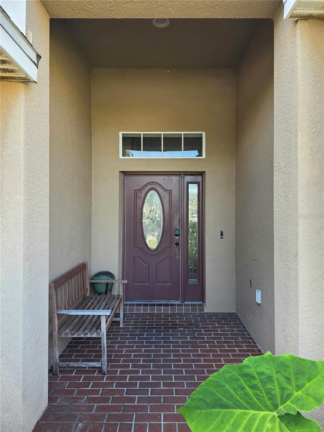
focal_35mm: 23
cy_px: 216
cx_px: 162
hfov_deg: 58.9
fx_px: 287
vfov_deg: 73.9
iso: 80
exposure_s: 1/182
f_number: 1.7
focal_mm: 6.3
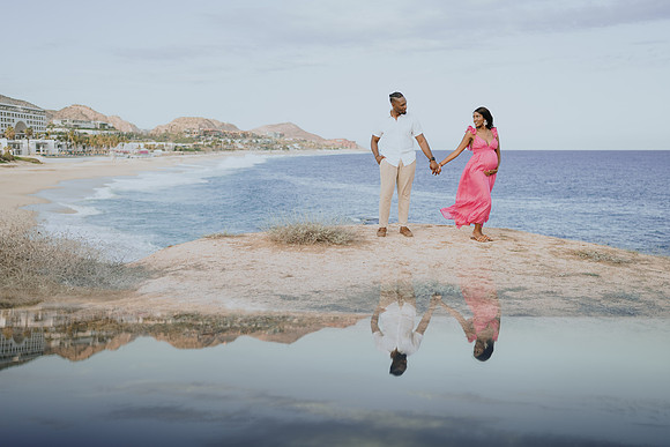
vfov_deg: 37.2
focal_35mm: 36
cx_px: 340
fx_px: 663
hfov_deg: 53.6
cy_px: 221
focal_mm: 35
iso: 50
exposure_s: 1/640
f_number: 1.8
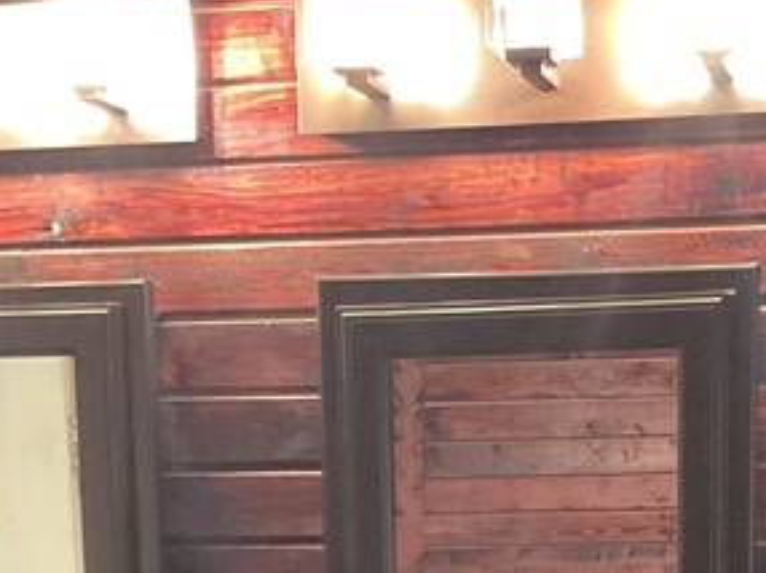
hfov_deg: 18.8
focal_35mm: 104
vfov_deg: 13.0
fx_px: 2299
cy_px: 1001
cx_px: 536
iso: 500
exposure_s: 1/30
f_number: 1.8
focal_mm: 3
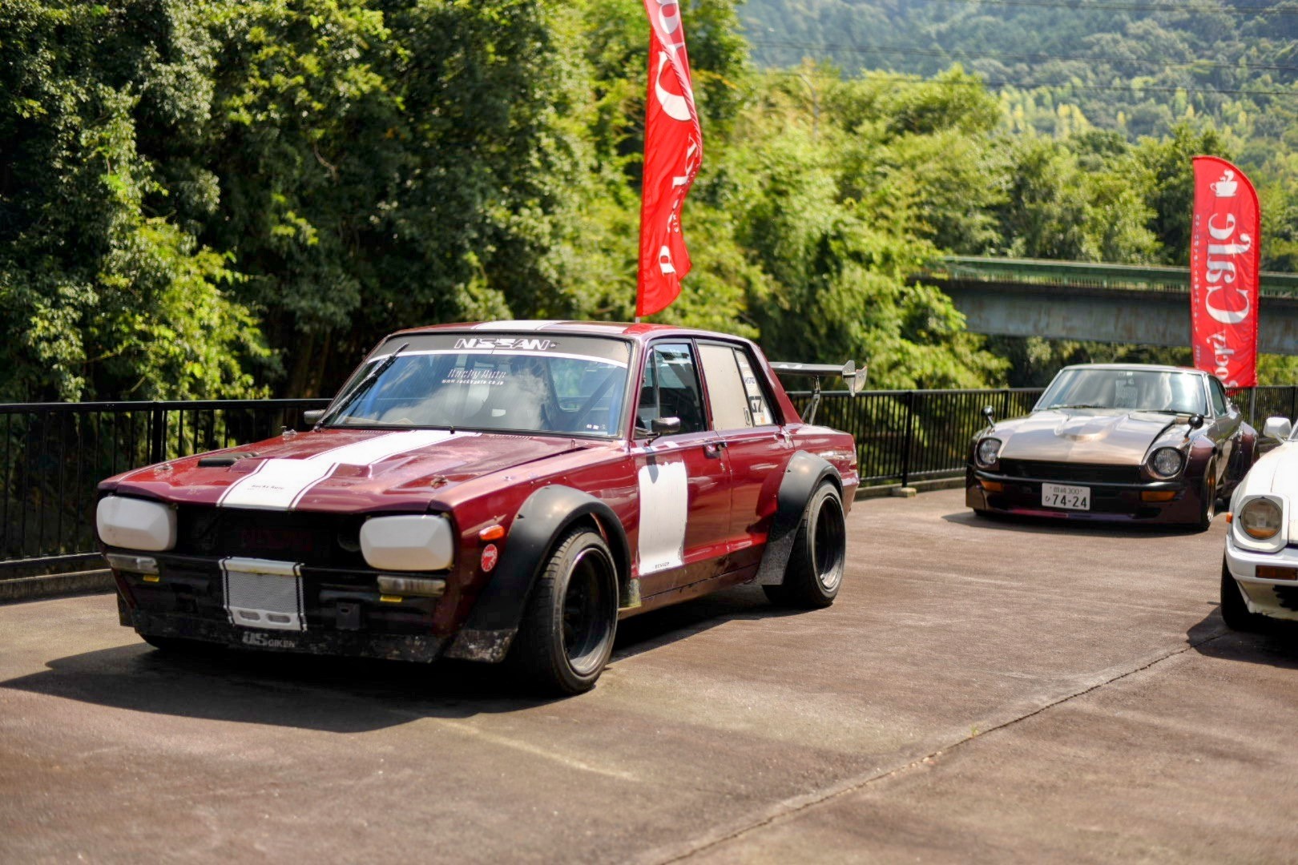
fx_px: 1803
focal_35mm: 50
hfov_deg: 39.6
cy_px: 432
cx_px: 649
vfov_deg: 27.0
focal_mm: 50
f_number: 1.8
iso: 50
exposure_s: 1/2000
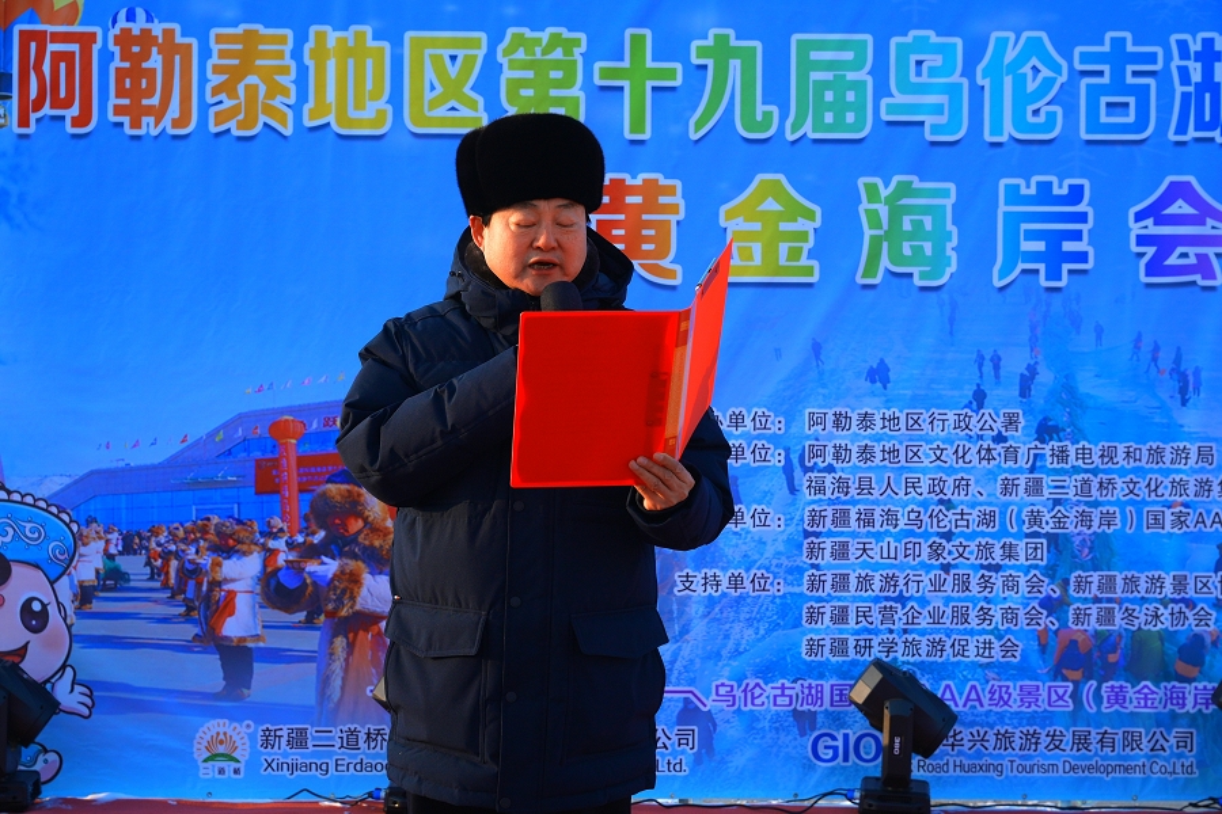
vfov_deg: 22.4
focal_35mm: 61
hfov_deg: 33.0
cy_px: 407
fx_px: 2060
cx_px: 611
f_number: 8
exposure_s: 1/500
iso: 160
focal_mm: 60.7
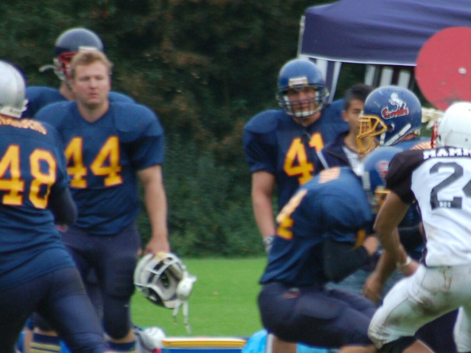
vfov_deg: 1.8
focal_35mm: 814
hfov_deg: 2.4
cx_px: 419
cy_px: 249
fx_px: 11074
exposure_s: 1/160
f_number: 5.6
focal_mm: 300
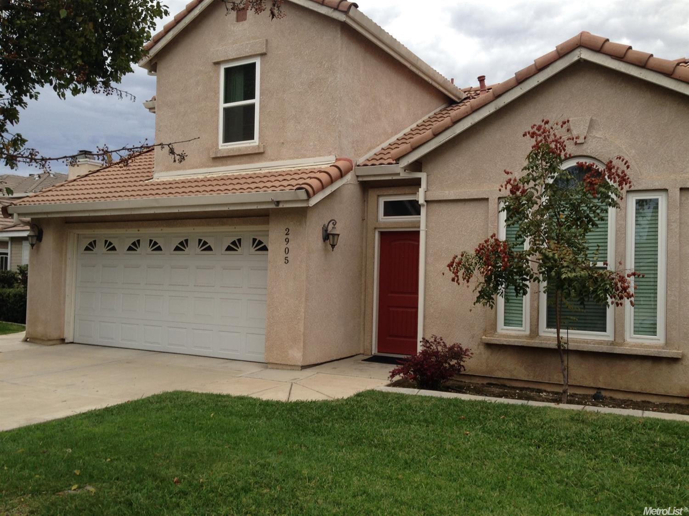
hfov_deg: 55.4
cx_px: 344
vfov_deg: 42.9
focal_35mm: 33
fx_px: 657
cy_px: 258
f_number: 2.4
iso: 50
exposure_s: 1/237
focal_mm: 4.12
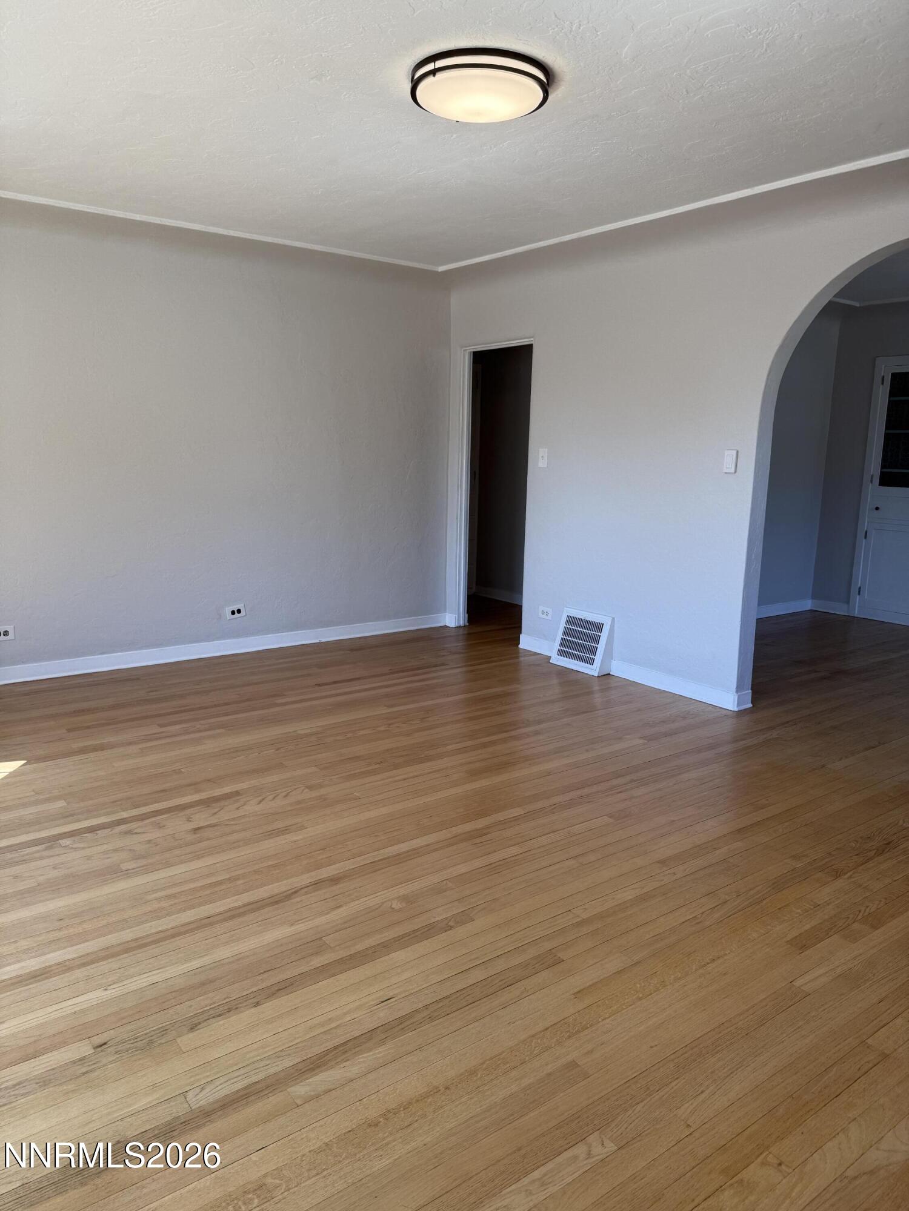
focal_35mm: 24
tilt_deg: -9.9
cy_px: 606
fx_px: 840
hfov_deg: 56.8
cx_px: 454
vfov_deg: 71.6
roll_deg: -1.6
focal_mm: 6.76
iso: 80
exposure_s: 1/266
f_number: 1.78
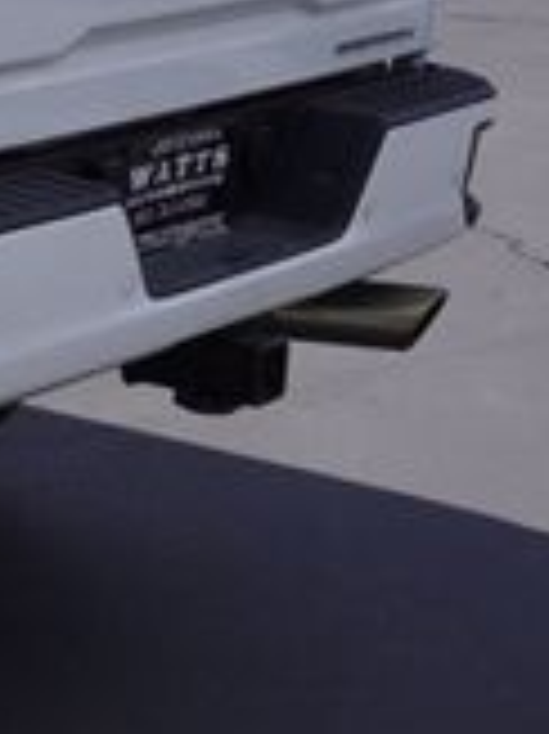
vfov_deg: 16.4
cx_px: -810
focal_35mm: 119
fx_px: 2517
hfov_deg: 10.5
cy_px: 86
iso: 100
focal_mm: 21
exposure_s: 1/200
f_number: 10
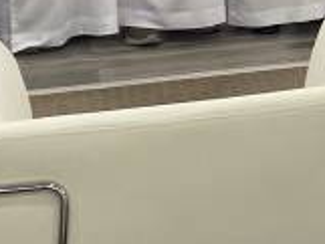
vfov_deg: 8.1
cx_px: 705
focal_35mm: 161
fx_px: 1513
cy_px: -432
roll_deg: -1.4
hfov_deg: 10.9
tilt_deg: +2.3
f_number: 1.8
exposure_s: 1/100
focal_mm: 4.25
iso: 125
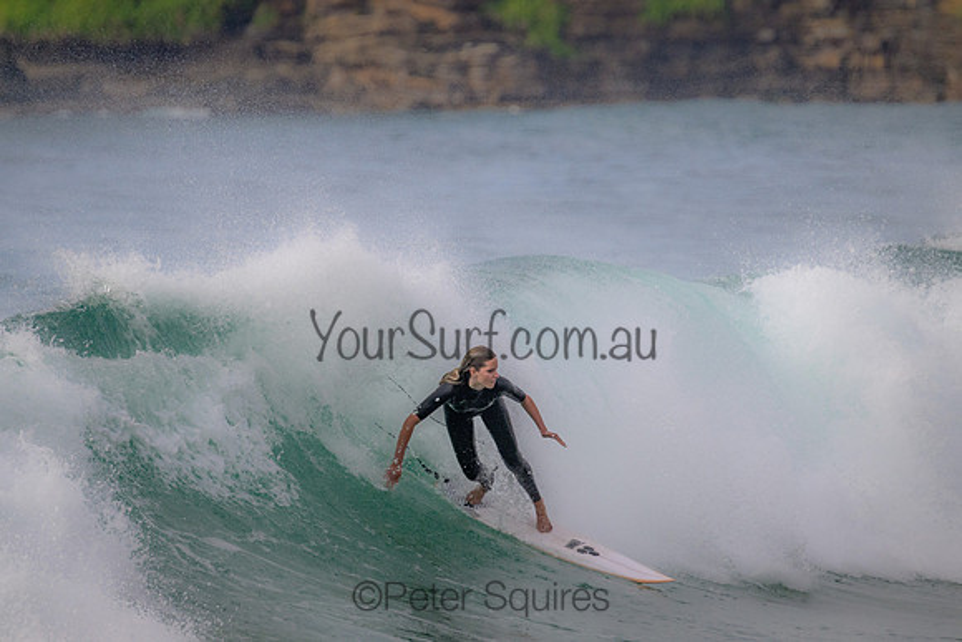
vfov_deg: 1.7
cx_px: 481
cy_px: 321
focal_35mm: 800
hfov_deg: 2.6
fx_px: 21382
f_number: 11
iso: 1400
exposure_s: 1/2000
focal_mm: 800
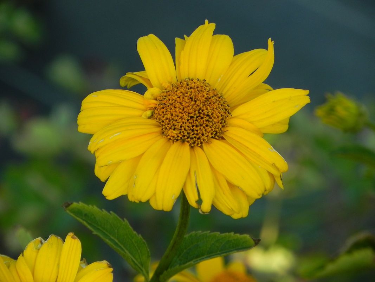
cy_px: 141
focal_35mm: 377
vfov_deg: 3.9
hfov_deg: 5.3
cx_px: 188
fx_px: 4084
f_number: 5
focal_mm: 67.2
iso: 160
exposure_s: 1/160
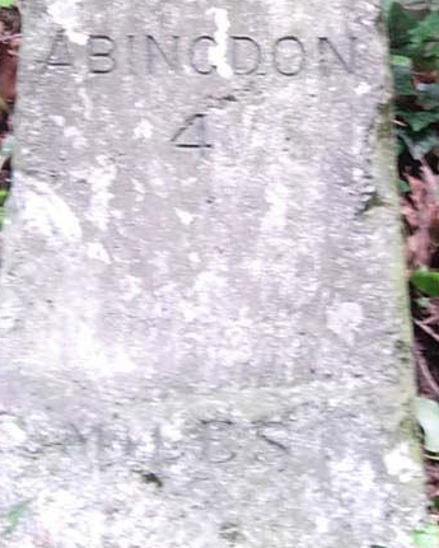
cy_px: 206
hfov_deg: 24.6
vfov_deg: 30.4
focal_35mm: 62
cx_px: 204
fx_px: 1007
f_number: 2.8
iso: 64
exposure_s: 1/19
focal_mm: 7.8
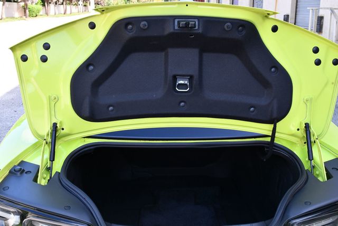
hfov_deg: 53.1
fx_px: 338
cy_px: 113
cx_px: 169
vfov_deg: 36.9
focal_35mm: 36
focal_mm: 18
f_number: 5.6
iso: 320
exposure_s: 1/250
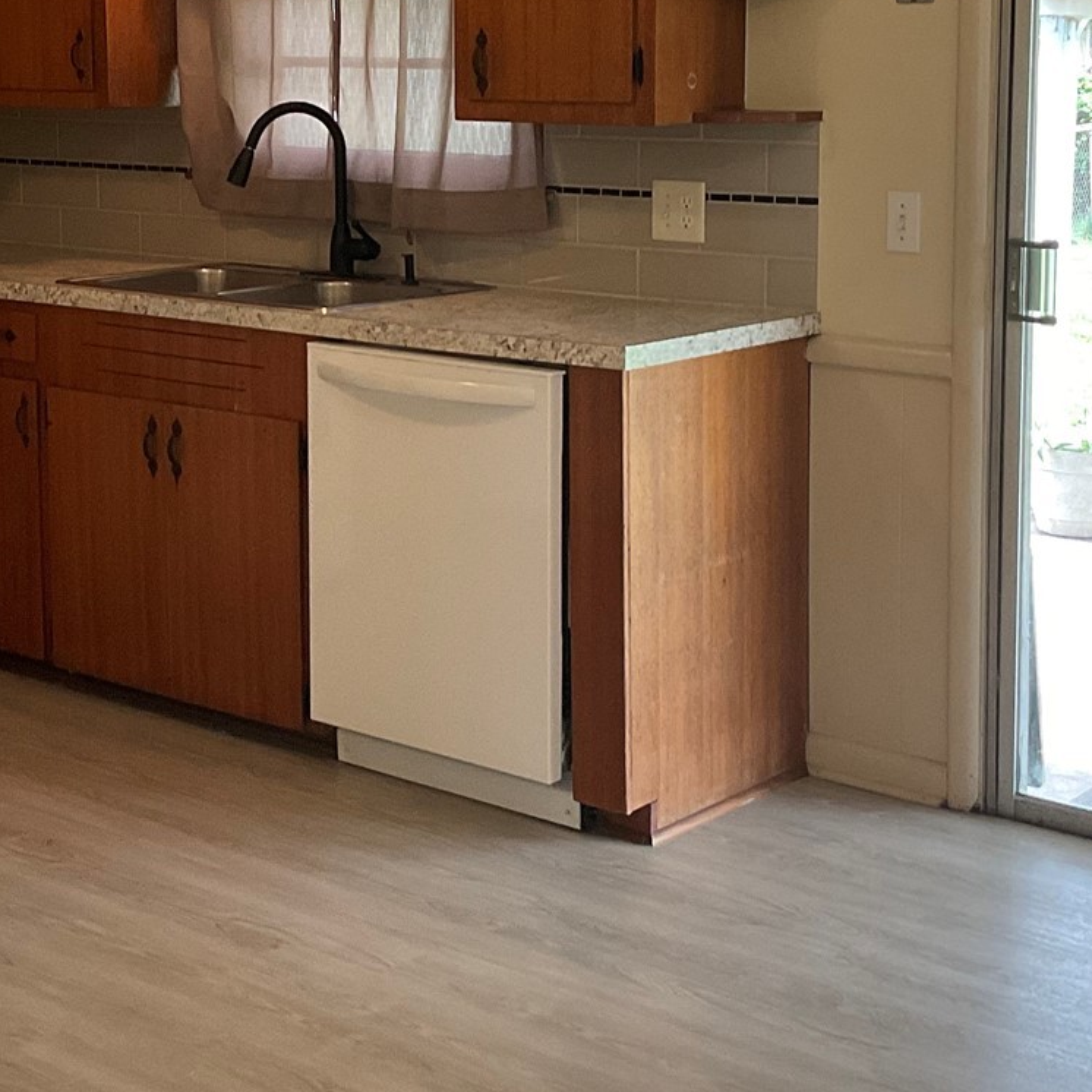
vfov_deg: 25.9
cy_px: 307
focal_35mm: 66
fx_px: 2356
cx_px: 385
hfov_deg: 26.0
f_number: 1.8
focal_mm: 3
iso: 80
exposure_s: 1/60
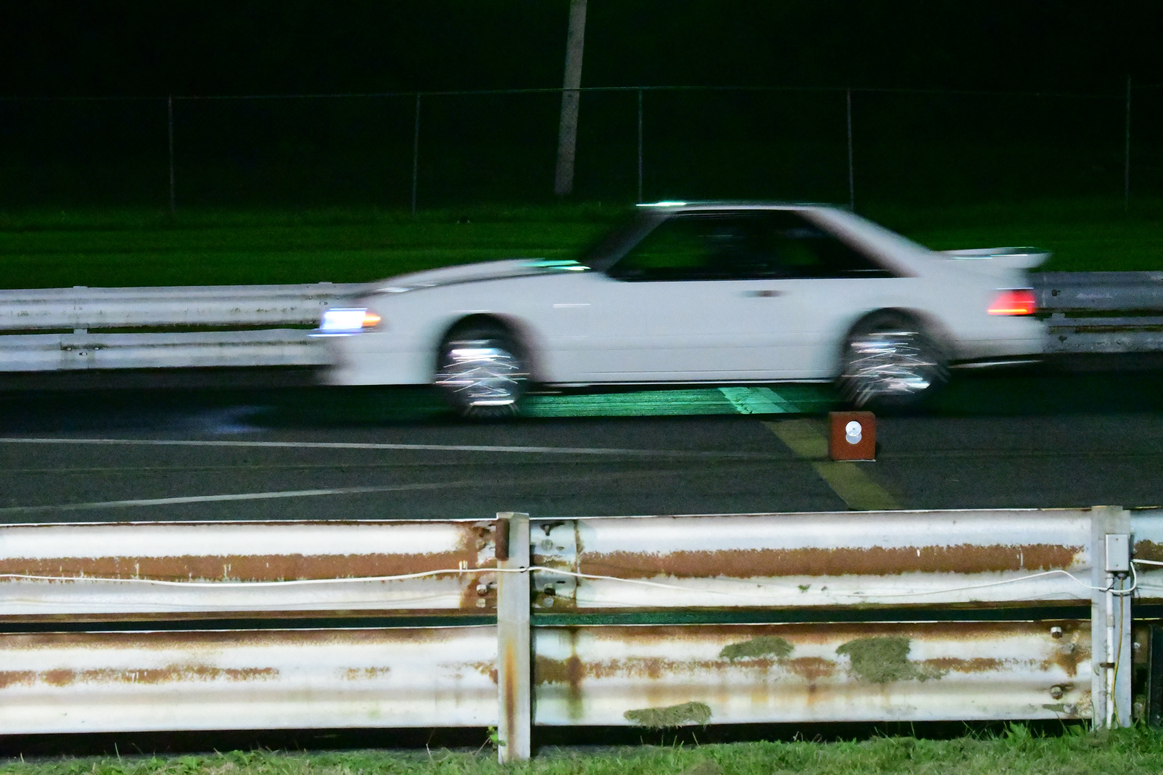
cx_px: 582
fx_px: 3973
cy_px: 388
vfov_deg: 11.1
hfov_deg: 16.7
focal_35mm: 123
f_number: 7.1
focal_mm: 82
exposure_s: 1/200
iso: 40000
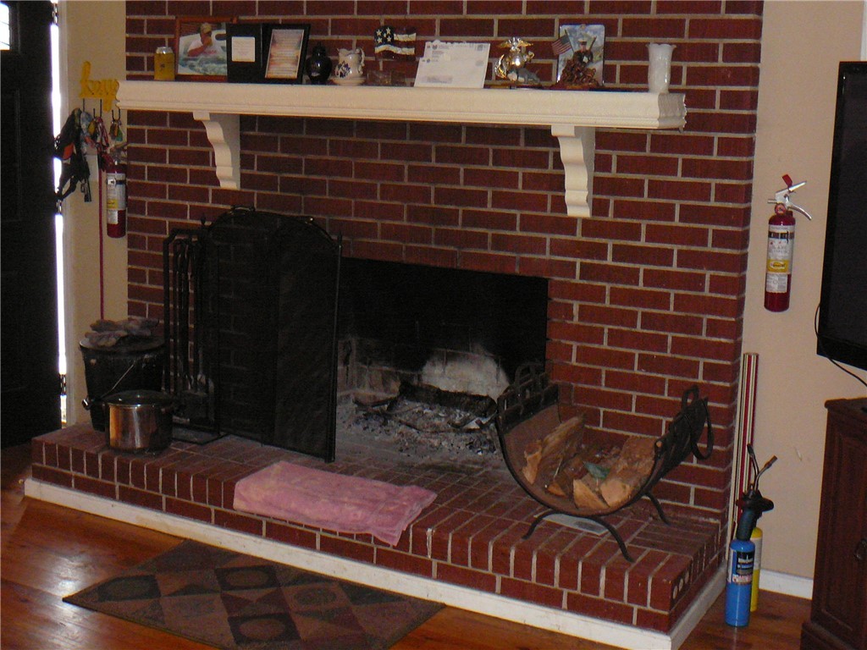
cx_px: 434
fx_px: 1177
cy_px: 325
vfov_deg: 30.9
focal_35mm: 47
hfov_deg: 40.4
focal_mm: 7
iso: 400
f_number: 3.3
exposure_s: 1/30
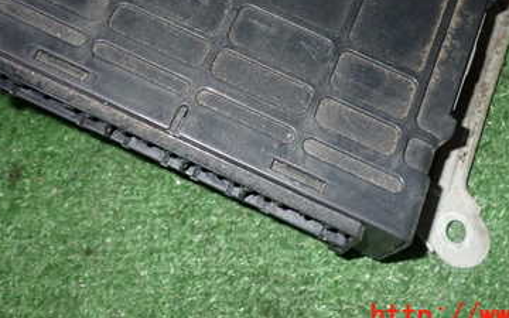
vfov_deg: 23.6
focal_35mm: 53
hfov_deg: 38.2
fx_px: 735
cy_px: 17
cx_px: 266
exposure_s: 1/30
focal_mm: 5.4
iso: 800
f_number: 6.3
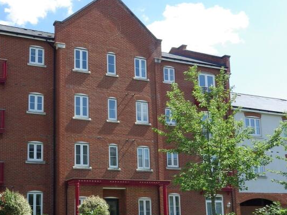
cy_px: 151
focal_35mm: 42
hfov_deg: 43.5
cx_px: 74
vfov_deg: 33.9
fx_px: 348
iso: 100
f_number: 3.1
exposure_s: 1/640
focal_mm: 4
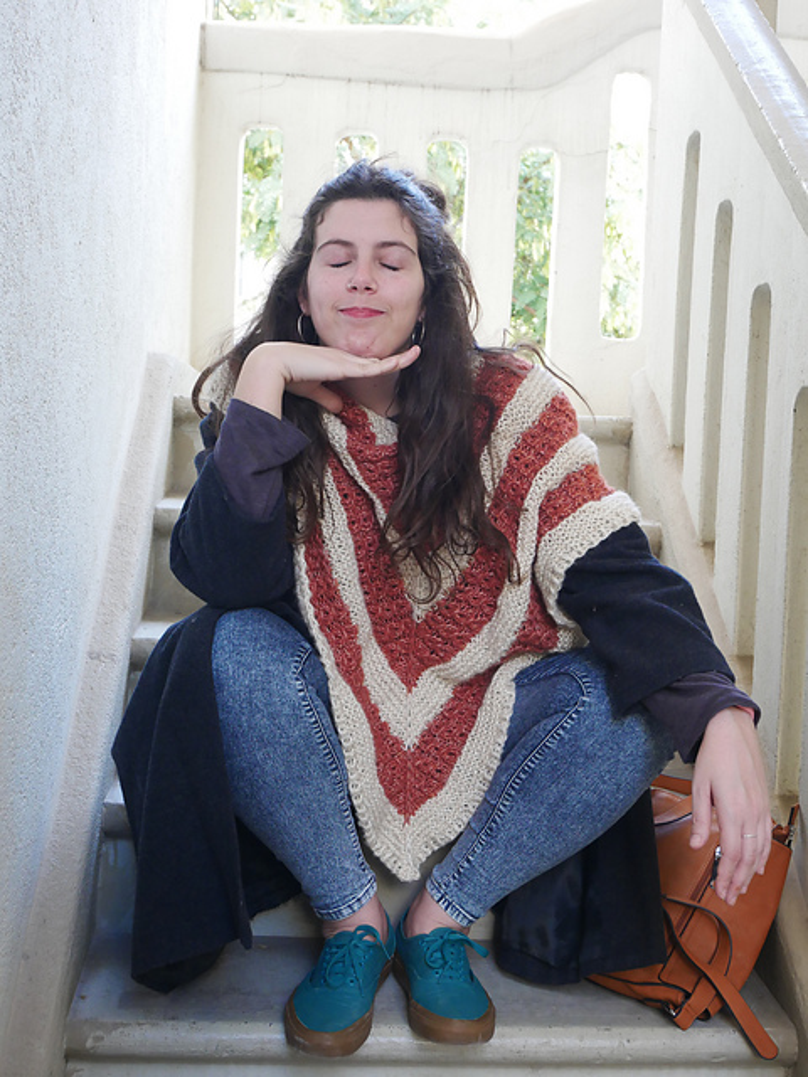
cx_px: 404
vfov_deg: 38.2
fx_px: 1556
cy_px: 538
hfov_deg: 29.1
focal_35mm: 50
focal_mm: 25
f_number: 5.2
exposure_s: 1/60
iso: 1000
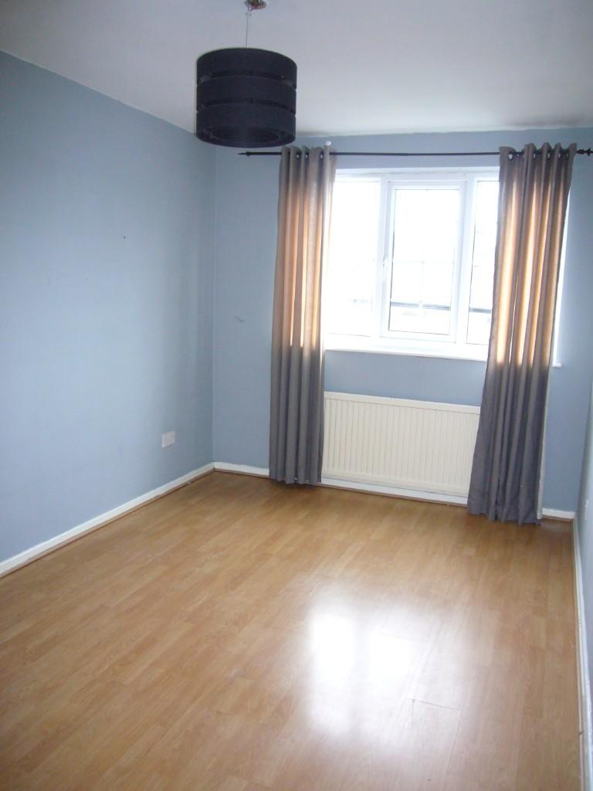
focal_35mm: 28
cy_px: 396
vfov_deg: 63.4
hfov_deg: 49.7
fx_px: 640
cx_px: 296
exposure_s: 1/30
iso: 200
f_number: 2.8
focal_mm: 4.6
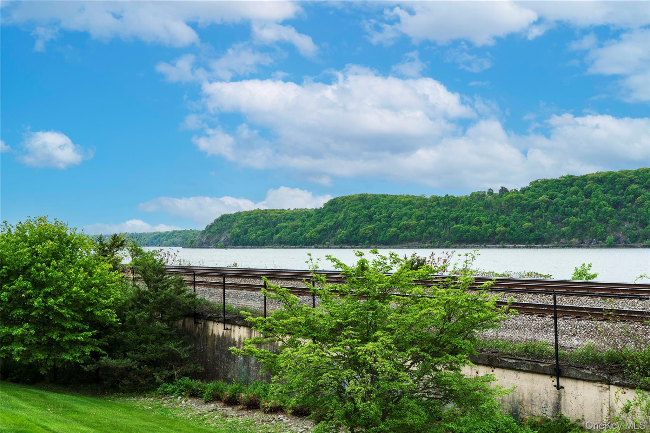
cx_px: 325
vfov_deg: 37.8
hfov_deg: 54.4
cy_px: 216
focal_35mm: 35
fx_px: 632
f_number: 9
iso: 400
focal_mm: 35
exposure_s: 1/160
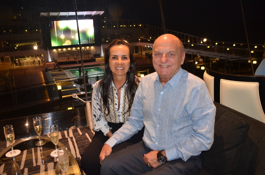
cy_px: 88
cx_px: 132
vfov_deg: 39.8
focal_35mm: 33
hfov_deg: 57.3
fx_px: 242
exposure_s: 1/60
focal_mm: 22
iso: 800
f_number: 3.5
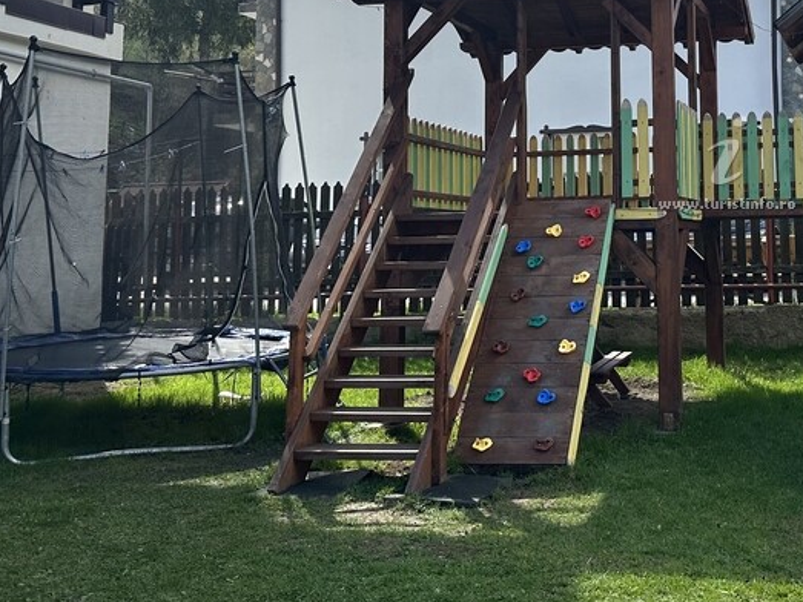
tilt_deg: +7.3
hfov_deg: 38.1
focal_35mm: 47
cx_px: 697
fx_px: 1090
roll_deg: +0.8
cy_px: 131
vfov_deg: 30.2
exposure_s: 1/2882
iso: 80
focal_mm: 6.86
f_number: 1.78
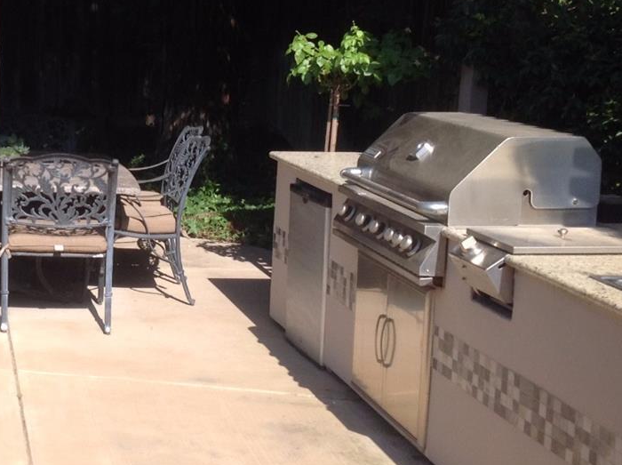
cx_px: 59
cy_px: 163
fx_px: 1346
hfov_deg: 25.2
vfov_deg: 19.5
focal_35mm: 75
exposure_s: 1/1120
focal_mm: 4.28
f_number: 2.4
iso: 50
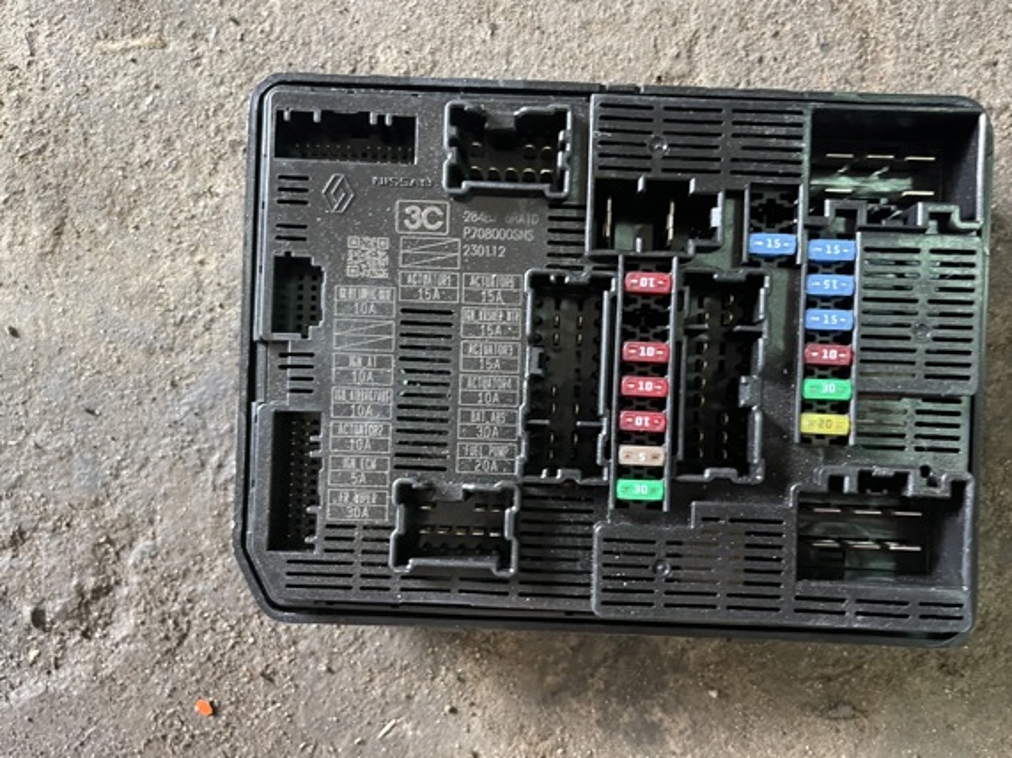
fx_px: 818
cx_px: 535
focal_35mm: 28
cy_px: 414
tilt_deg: -89.9
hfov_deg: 63.4
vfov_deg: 49.7
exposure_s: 1/50
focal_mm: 5.1
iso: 500
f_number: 1.6
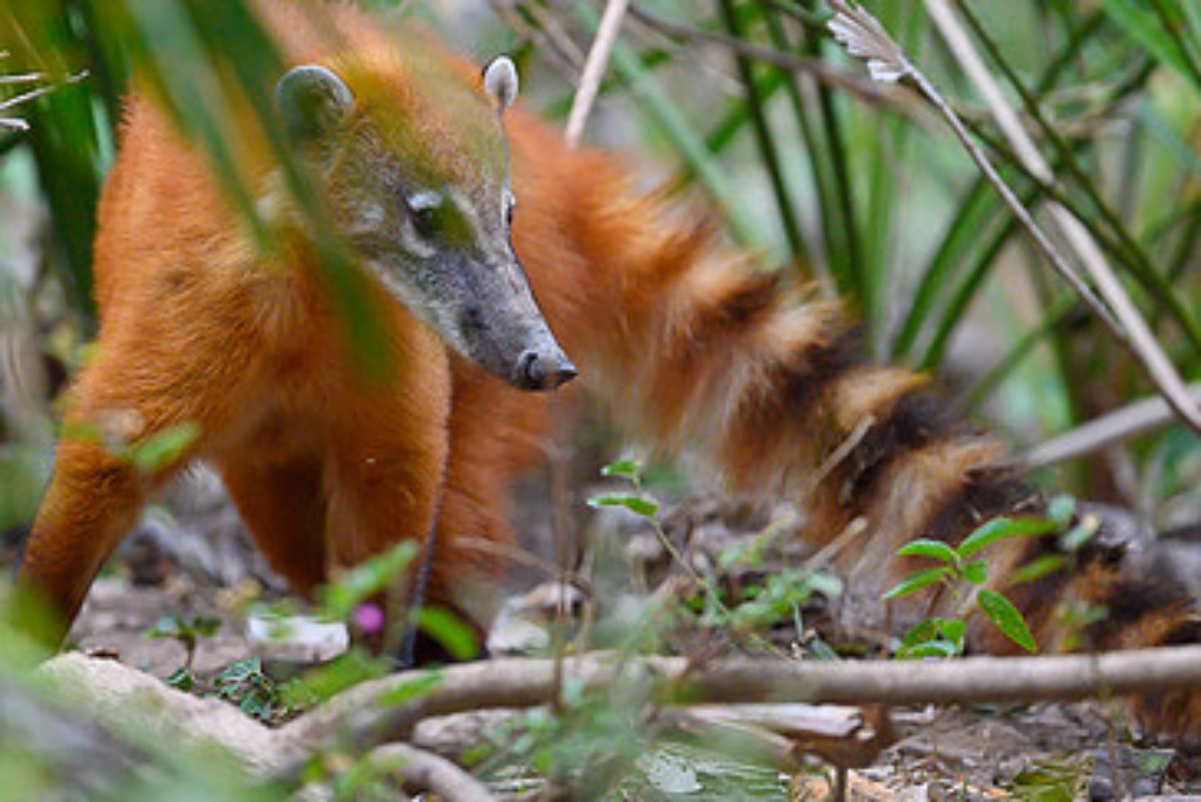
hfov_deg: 2.1
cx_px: 500
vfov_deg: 1.4
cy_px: 346
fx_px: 32138
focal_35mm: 963
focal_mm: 500
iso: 3200
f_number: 4
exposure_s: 1/320
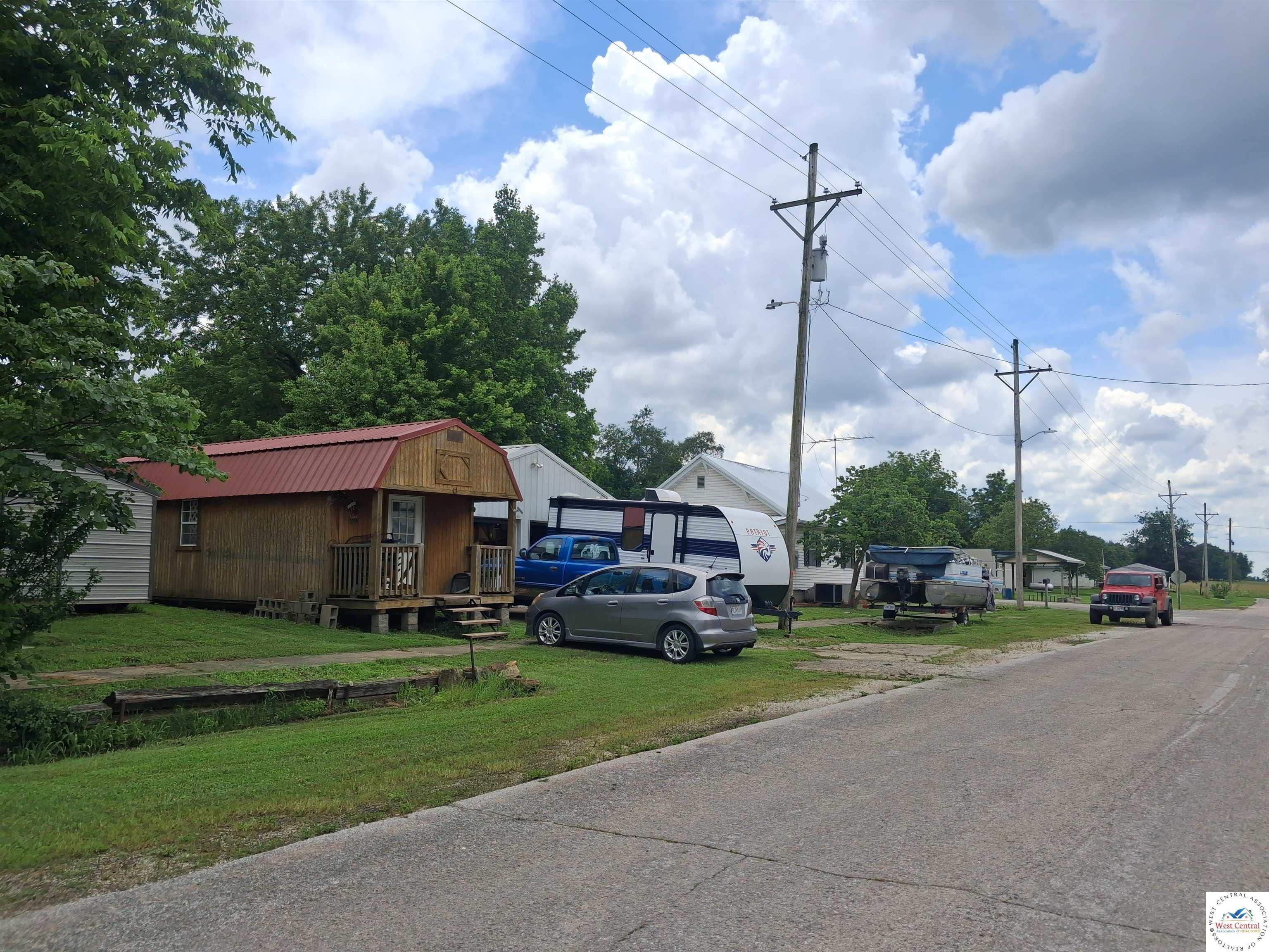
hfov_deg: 65.3
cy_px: 476
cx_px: 634
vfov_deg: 51.4
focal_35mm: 27
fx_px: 990
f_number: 1.8
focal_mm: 4
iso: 20
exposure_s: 1/714
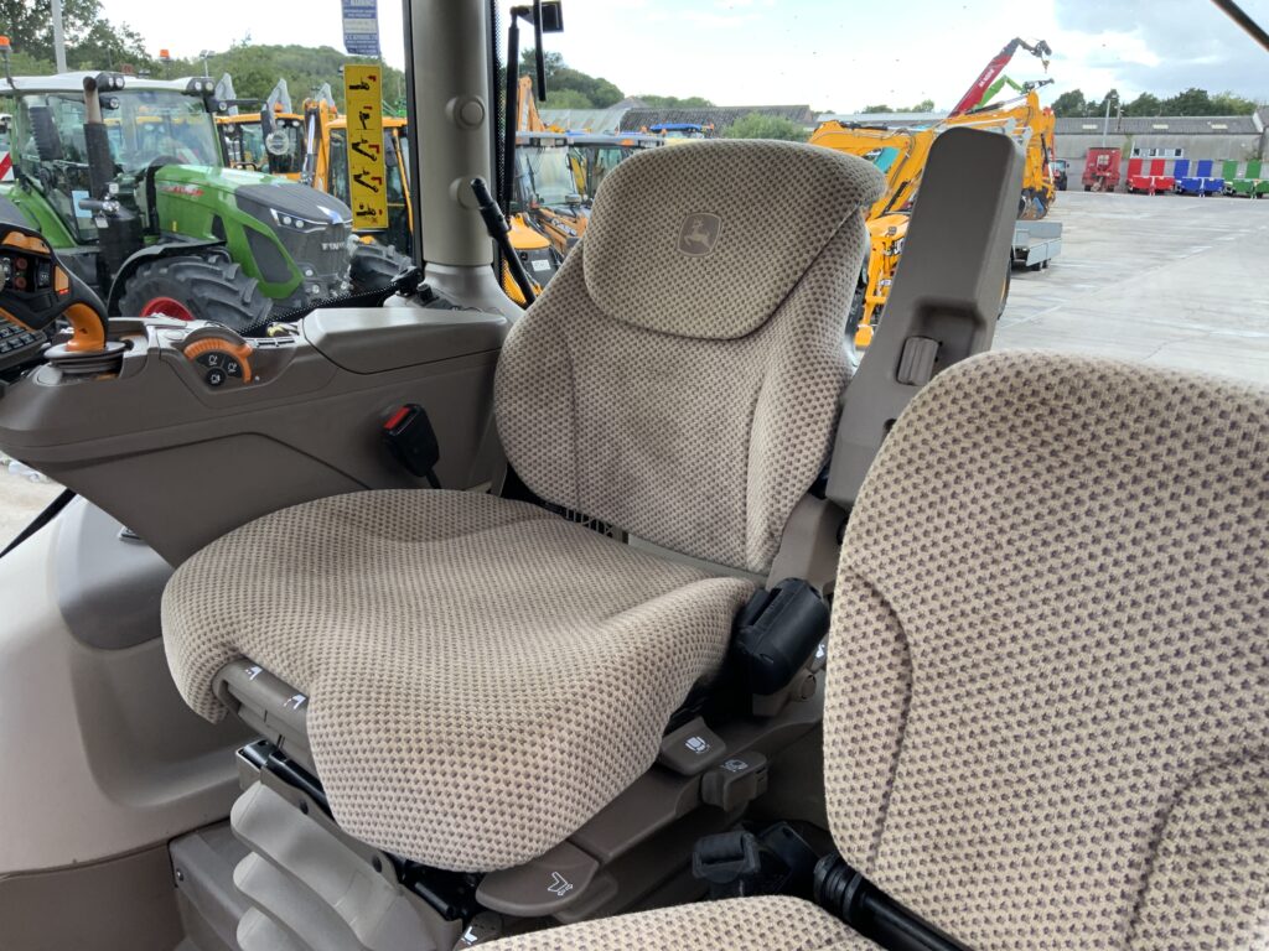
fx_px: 1063
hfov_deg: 61.7
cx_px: 634
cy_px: 476
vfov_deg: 48.2
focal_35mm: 29
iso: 16
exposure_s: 1/149
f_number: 1.8
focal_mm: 3
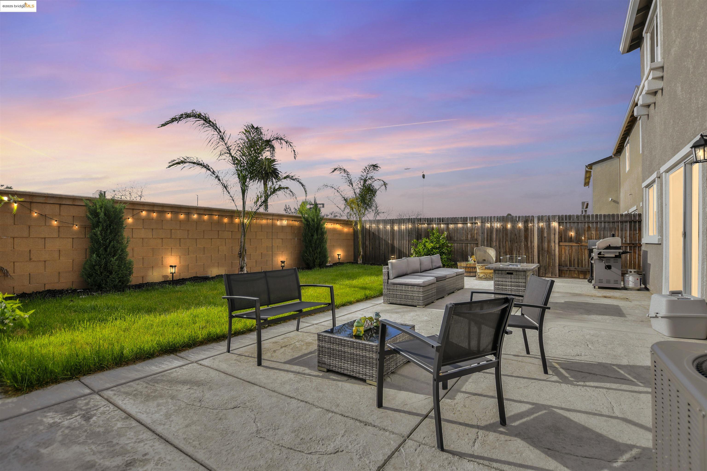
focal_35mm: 15
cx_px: 354
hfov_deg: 100.4
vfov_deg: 77.3
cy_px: 236
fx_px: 295
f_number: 4.5
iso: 200
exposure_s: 1/500
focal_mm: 10
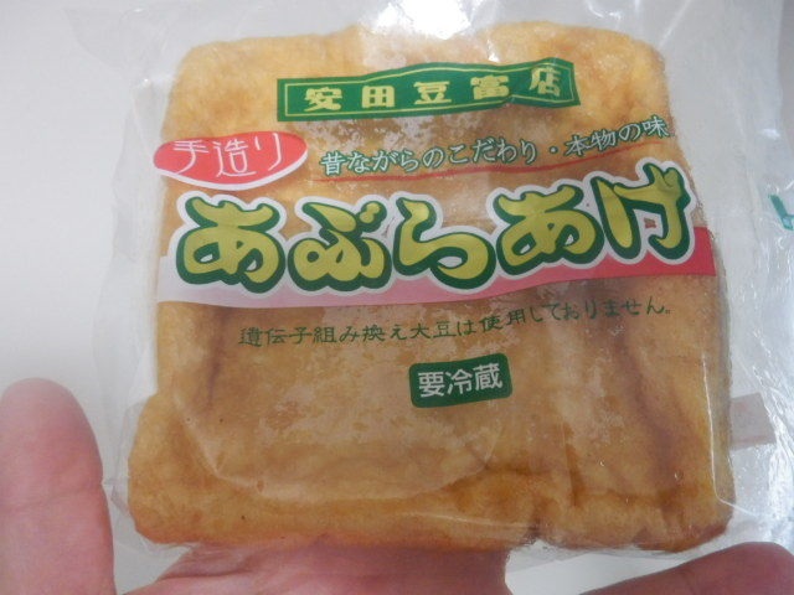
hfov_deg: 60.0
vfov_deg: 46.8
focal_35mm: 30
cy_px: 298
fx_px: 688
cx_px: 397
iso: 800
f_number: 3.5
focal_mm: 5.3
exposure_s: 1/20
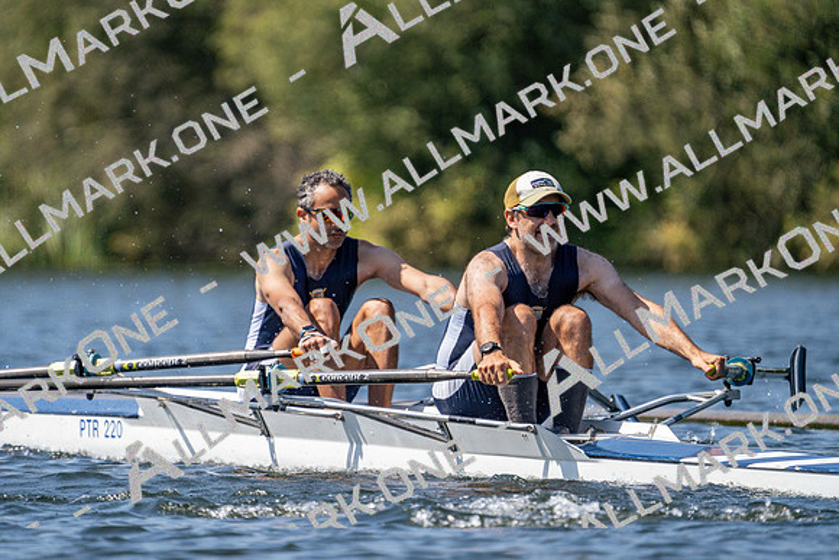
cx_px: 420
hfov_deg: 3.4
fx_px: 13986
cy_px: 280
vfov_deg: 2.3
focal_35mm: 600
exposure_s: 1/2000
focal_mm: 600
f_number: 6.3
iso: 400
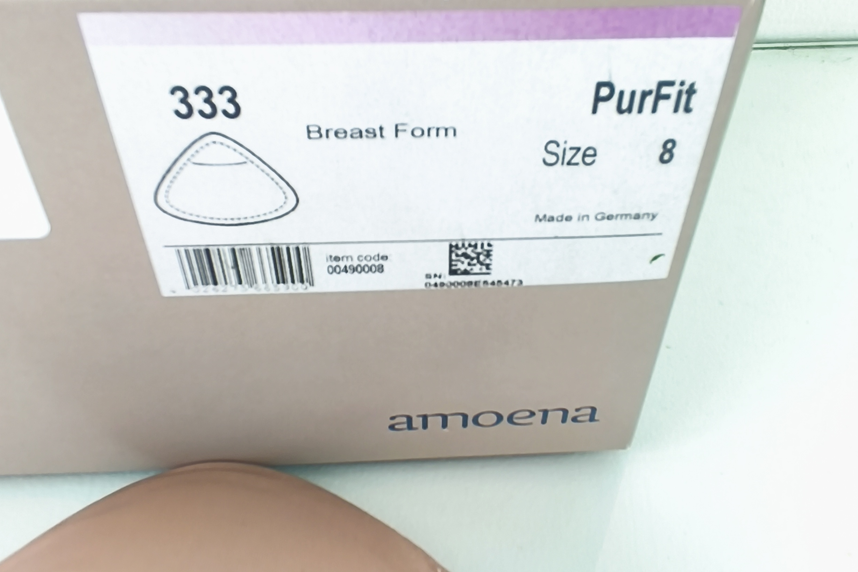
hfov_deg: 58.7
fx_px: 763
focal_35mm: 32
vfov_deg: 41.1
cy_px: 259
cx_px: 430
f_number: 2.2
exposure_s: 1/30
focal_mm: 1.65
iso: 50
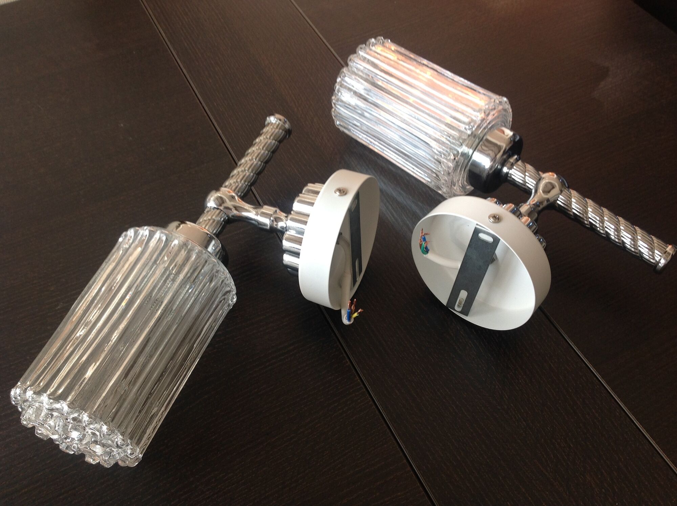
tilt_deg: -53.1
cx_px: 338
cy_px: 253
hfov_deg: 52.7
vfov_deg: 40.6
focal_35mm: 35
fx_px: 684
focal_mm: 4.28
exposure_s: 1/60
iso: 64
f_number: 2.4
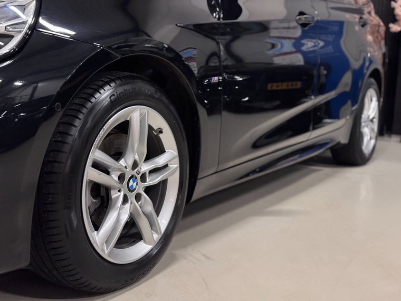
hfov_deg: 39.7
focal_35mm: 48
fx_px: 556
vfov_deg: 30.3
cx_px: 200
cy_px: 150
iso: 500
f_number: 1.78
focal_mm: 6.76
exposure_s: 1/25
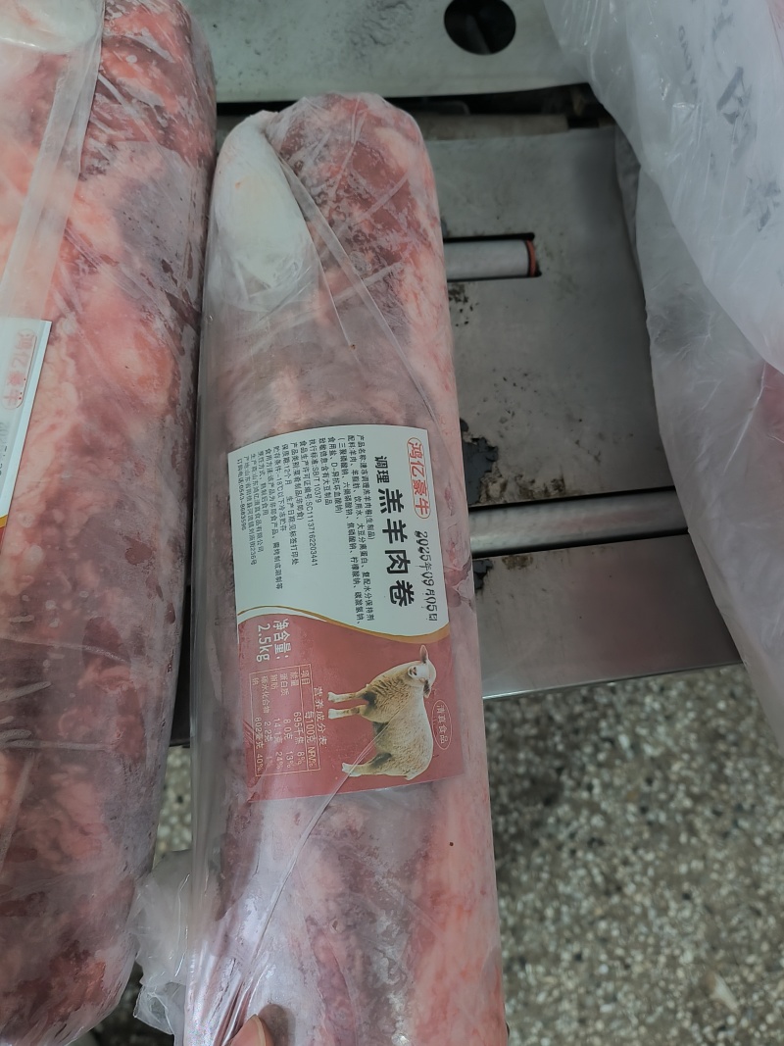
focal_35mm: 27
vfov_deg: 65.3
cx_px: 392
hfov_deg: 51.3
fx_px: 816
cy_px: 523
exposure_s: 1/25
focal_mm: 5.52
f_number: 1.9
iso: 1942
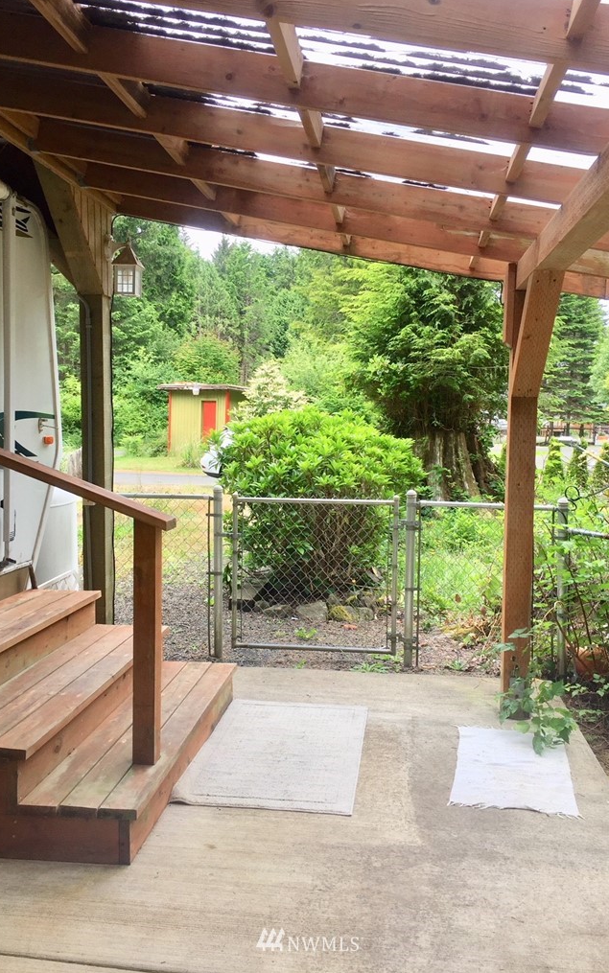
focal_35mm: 31
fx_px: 823
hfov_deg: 40.6
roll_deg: -1.0
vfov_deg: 61.2
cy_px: 485
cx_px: 310
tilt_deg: -3.7
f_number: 2.2
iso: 32
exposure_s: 1/319
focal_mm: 4.15
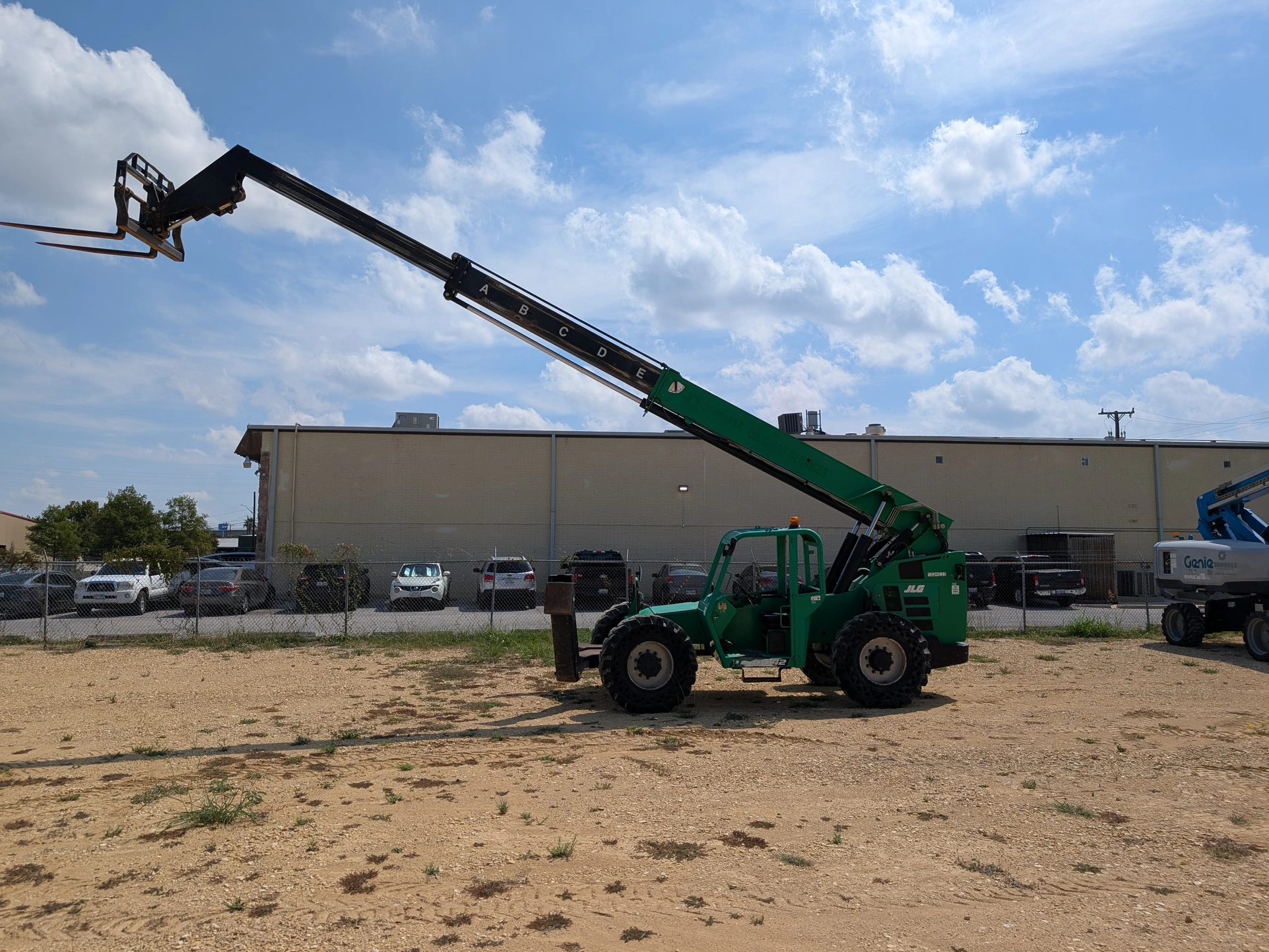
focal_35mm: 25
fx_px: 916
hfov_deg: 69.4
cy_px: 457
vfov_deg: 54.9
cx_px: 612
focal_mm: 6.9
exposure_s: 1/2208
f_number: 1.68
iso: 21
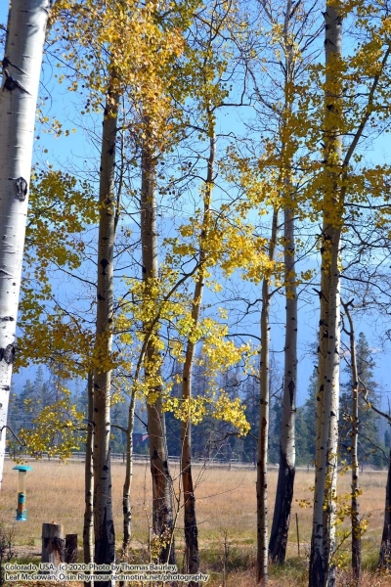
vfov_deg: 21.9
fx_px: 1515
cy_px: 294
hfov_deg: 14.7
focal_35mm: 93
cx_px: 196
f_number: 11
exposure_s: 1/400
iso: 400
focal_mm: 62
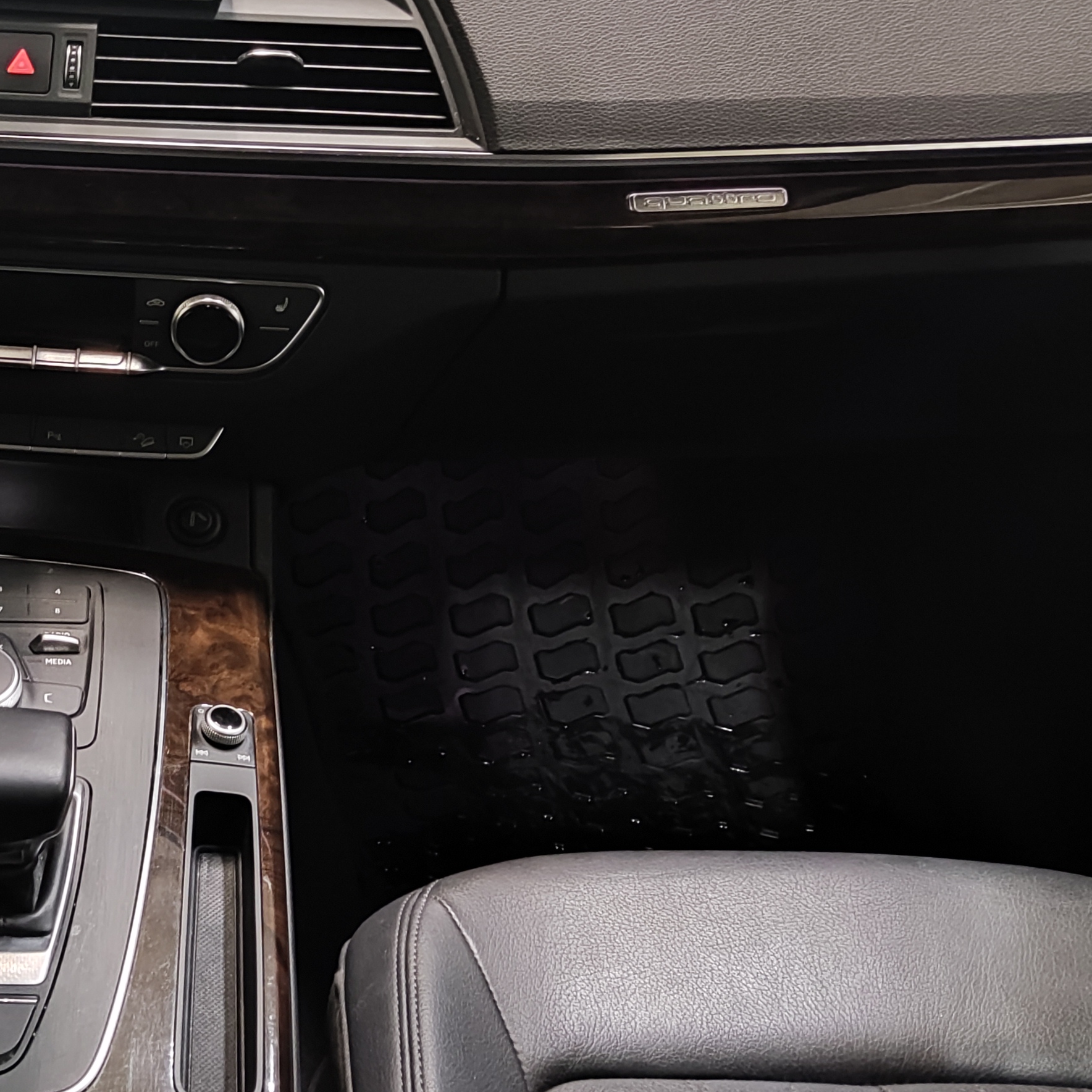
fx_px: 1856
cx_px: -103
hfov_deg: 29.6
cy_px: 396
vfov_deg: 32.6
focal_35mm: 52
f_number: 1.79
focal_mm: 4.74
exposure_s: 1/20
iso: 1257
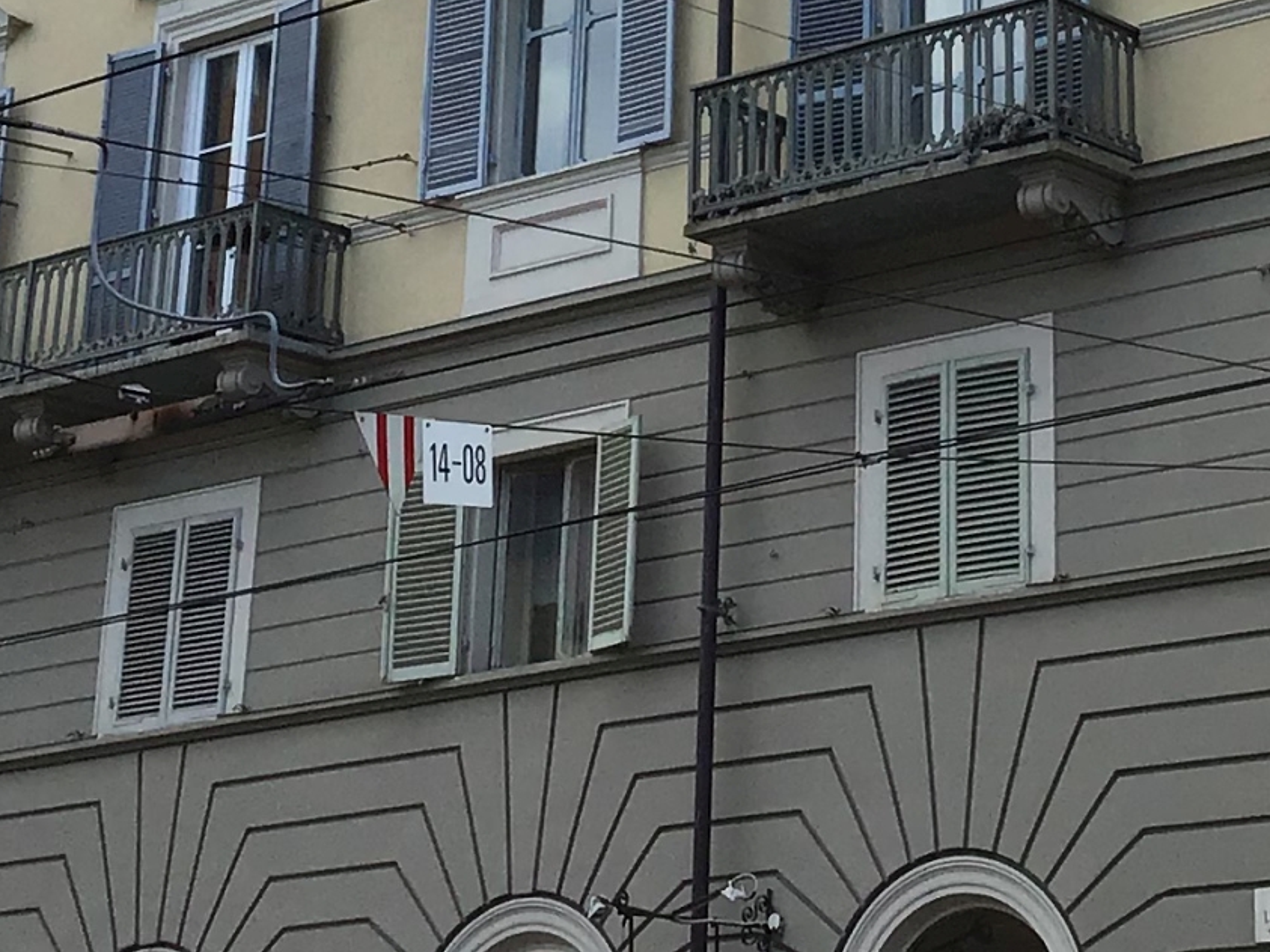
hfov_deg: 18.9
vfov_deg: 13.9
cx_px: 1006
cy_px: -193
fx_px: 3778
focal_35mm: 103
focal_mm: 3.3
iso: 25
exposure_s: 1/405
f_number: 2.4
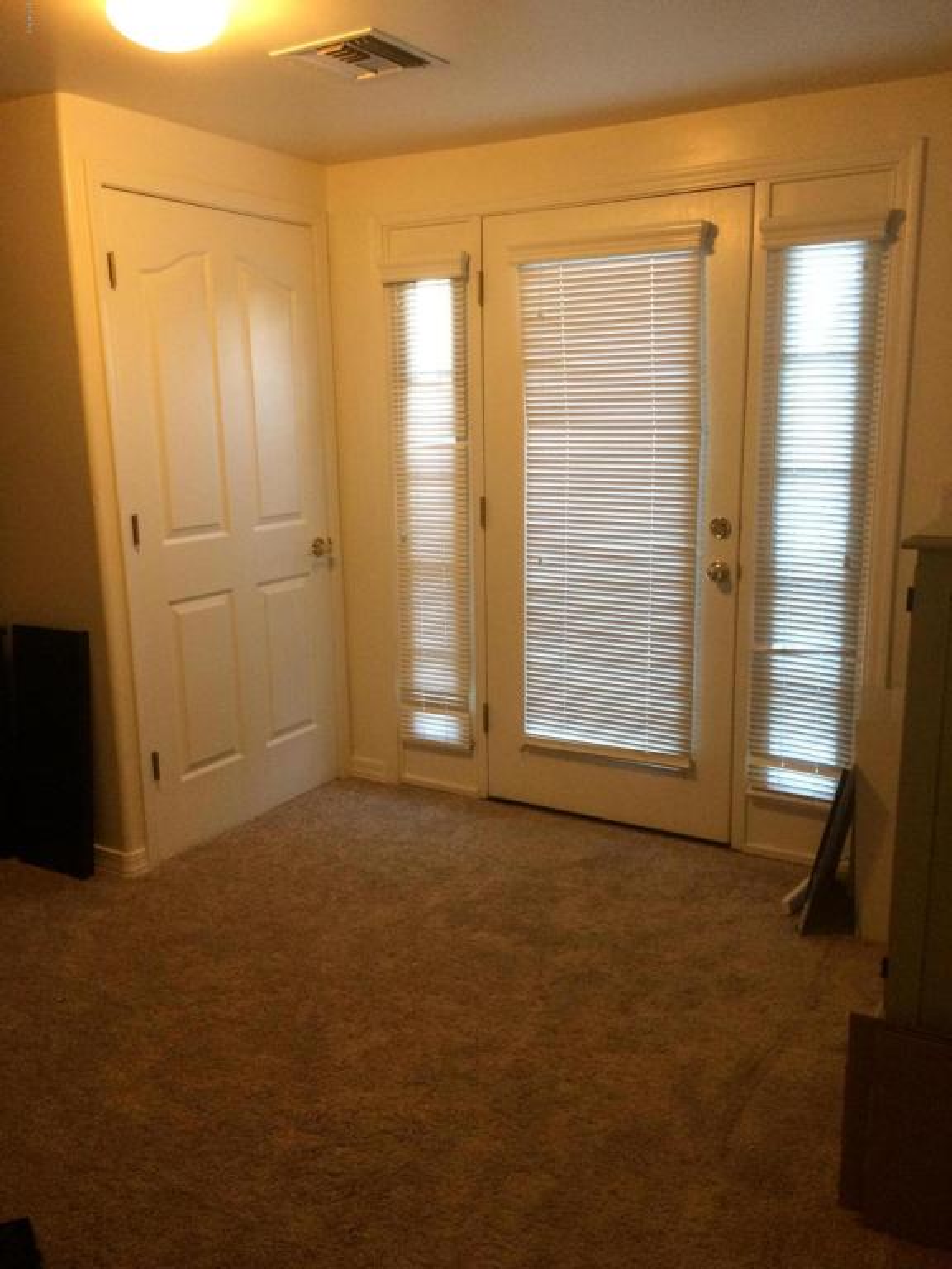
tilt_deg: -10.4
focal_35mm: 29
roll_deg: +3.2
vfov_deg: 61.7
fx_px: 1063
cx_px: 476
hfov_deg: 48.2
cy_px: 634
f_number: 2.2
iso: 320
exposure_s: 1/24
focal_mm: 4.15
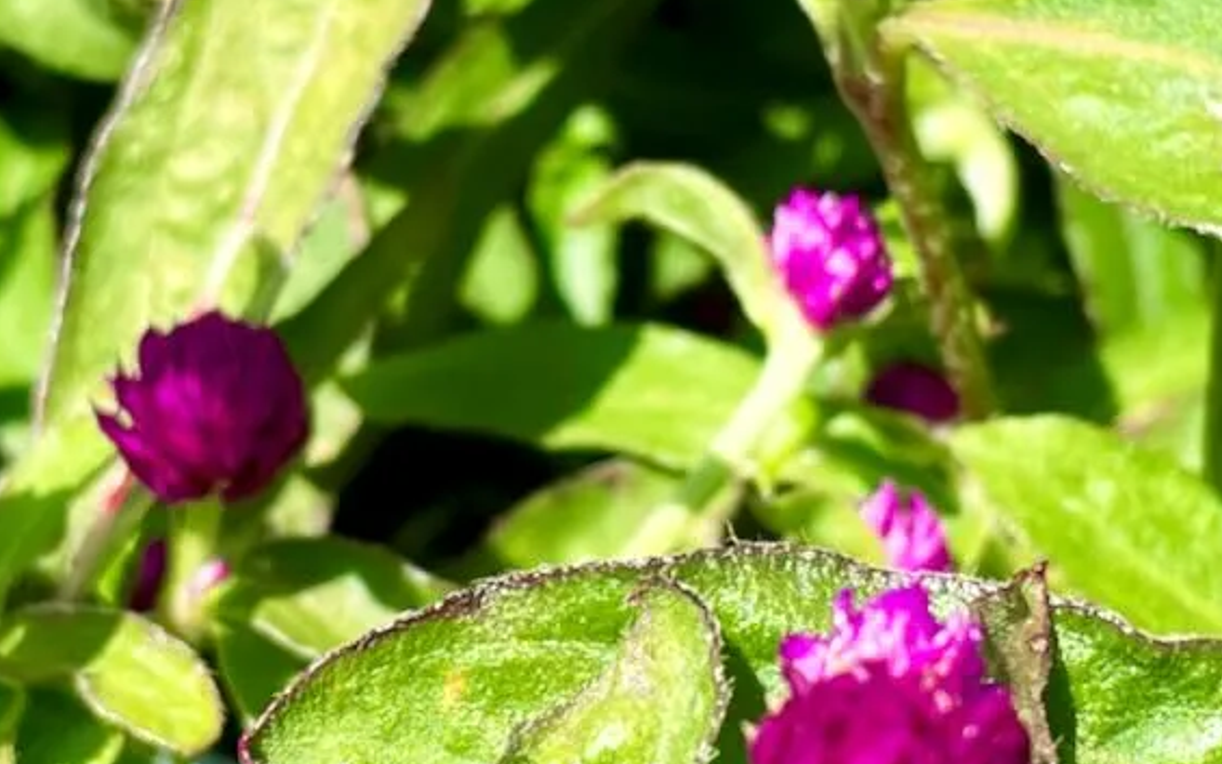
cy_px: 174
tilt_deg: -30.7
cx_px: 443
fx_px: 1665
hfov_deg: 40.0
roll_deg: -7.2
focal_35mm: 50
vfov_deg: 25.5
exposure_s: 1/1319
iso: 32
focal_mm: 4.2
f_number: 1.6
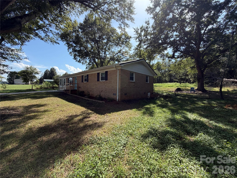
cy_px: 89
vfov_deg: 85.7
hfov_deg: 102.1
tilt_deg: -1.4
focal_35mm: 14
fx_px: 96
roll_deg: -0.2
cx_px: 118
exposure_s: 1/613
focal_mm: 2.22
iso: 40
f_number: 2.2
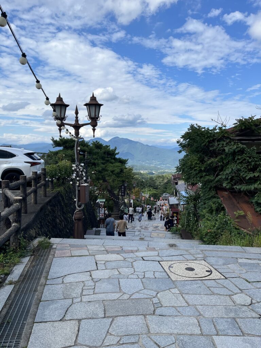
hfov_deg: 53.1
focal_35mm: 26
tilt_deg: -7.7
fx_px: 261
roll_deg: -1.1
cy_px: 174
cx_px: 130
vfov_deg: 67.3
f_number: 1.6
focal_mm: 5.1
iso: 50
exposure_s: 1/3413
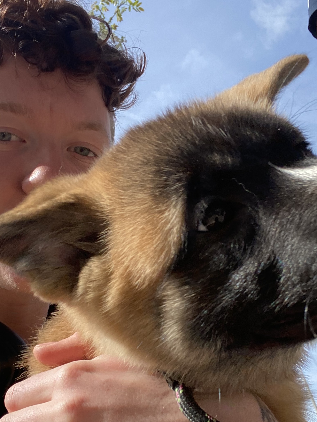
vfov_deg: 41.7
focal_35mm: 45
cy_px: 266
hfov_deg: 32.2
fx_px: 550
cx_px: 162
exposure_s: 1/501
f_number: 2.2
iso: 25
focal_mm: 2.71
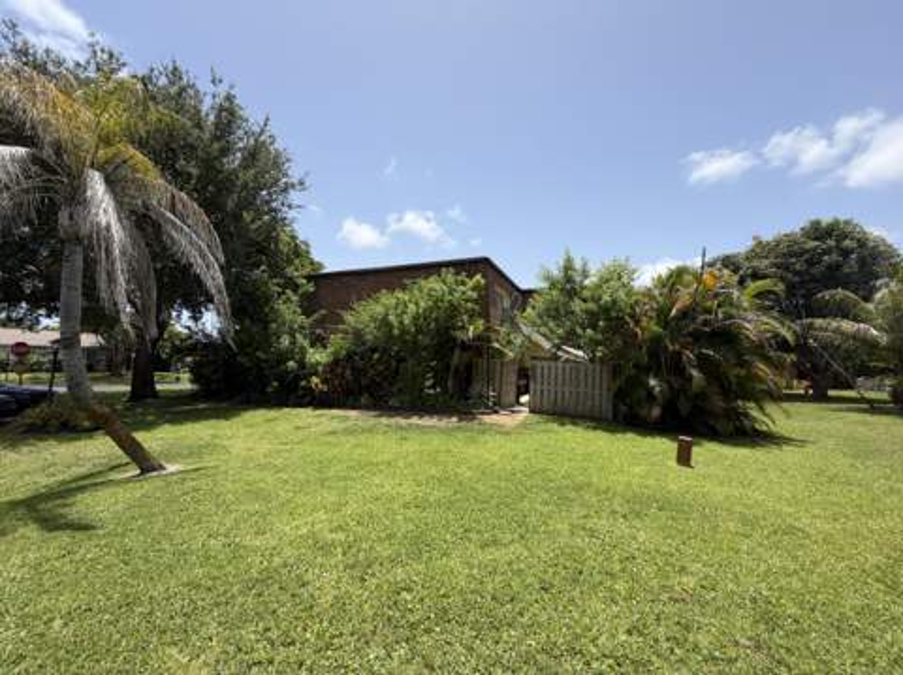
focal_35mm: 14
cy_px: 338
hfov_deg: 102.1
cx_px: 452
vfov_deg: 85.6
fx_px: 365
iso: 25
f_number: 2.2
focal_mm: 2.22
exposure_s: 1/770
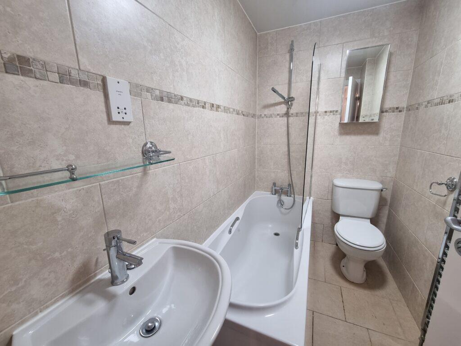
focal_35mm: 13
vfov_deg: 89.9
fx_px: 173
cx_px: 230
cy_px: 173
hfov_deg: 106.2
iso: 200
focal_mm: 2.2
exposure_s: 1/50
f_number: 2.2
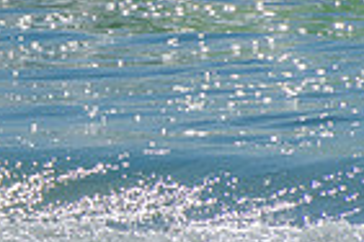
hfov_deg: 0.8
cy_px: -8
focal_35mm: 2460
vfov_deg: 0.6
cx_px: -72
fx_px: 24871
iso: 100
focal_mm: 400
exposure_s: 1/800
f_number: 9
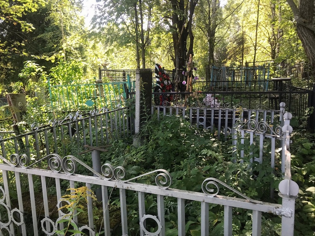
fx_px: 255
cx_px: 158
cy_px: 118
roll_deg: -1.0
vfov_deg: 49.7
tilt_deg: -8.2
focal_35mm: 28
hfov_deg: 63.4
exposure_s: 1/135
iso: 20
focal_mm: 3.99
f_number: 1.8
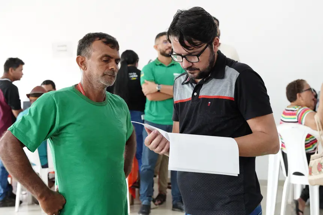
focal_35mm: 61
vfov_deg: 22.2
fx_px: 547
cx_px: 162
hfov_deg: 32.9
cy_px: 108
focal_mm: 40.7
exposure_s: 1/160
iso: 4000
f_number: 4
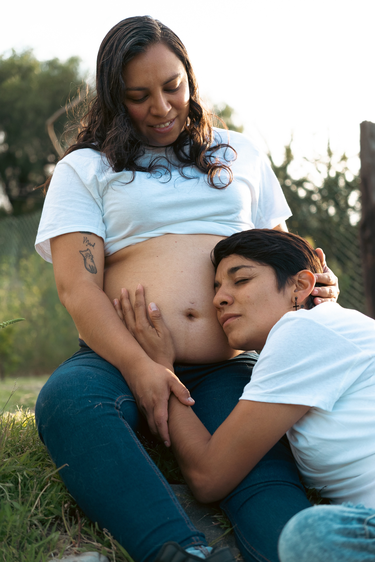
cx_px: 188
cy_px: 281
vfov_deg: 27.0
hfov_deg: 18.2
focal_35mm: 75
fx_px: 1172
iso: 250
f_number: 2.8
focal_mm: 50
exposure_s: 1/500
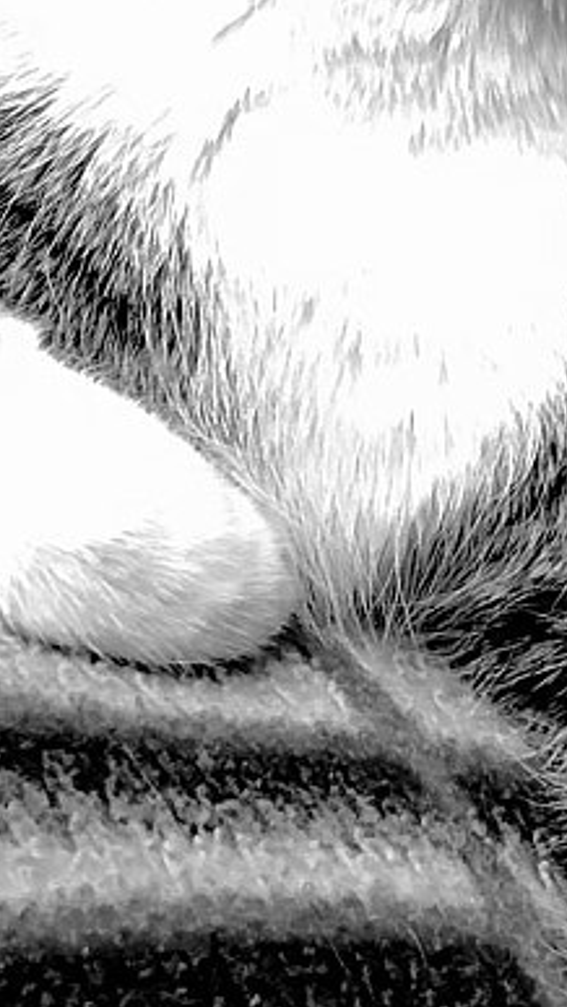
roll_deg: -29.6
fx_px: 3364
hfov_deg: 9.4
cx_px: 830
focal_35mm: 126
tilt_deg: +13.7
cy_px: -427
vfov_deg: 15.8
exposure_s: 1/24
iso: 32
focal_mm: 3.99
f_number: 1.8
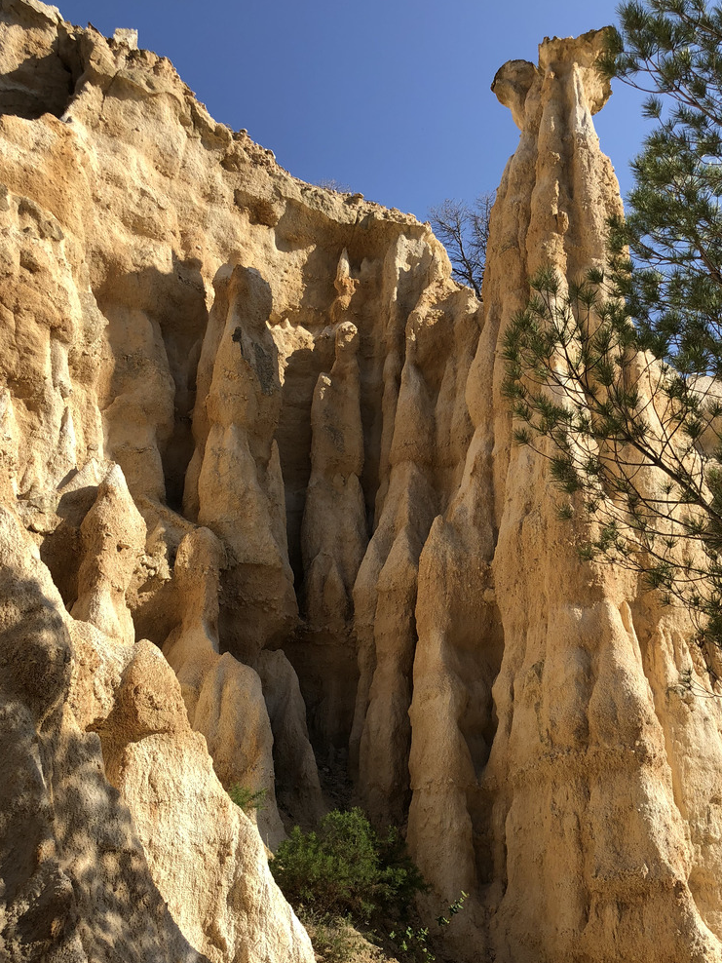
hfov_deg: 41.7
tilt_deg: +19.3
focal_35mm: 34
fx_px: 946
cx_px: 413
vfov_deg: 53.9
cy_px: 525
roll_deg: +2.2
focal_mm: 4
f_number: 1.8
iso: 20
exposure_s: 1/1200
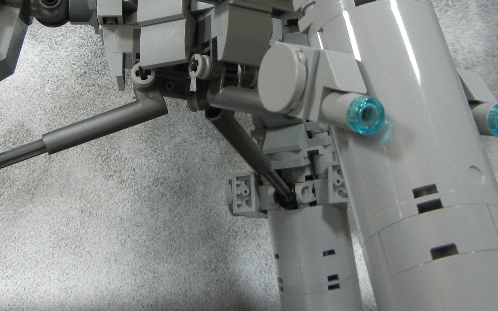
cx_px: 209
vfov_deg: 19.8
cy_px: 53
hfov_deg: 31.5
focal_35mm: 65
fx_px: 882
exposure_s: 1/116
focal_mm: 5.4
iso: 400
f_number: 3.5
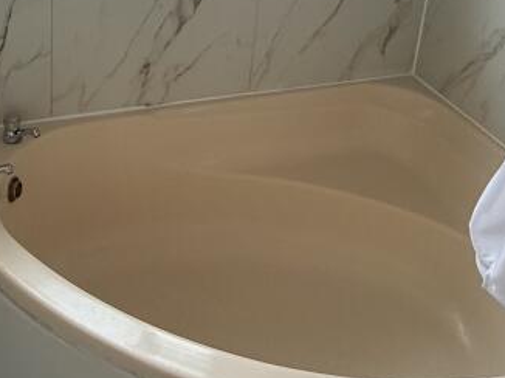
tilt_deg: -15.9
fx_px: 641
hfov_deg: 42.3
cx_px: 164
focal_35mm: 44
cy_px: -98
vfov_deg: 27.9
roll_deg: -3.8
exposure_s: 1/121
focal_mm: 2.22
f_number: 2.2
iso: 160
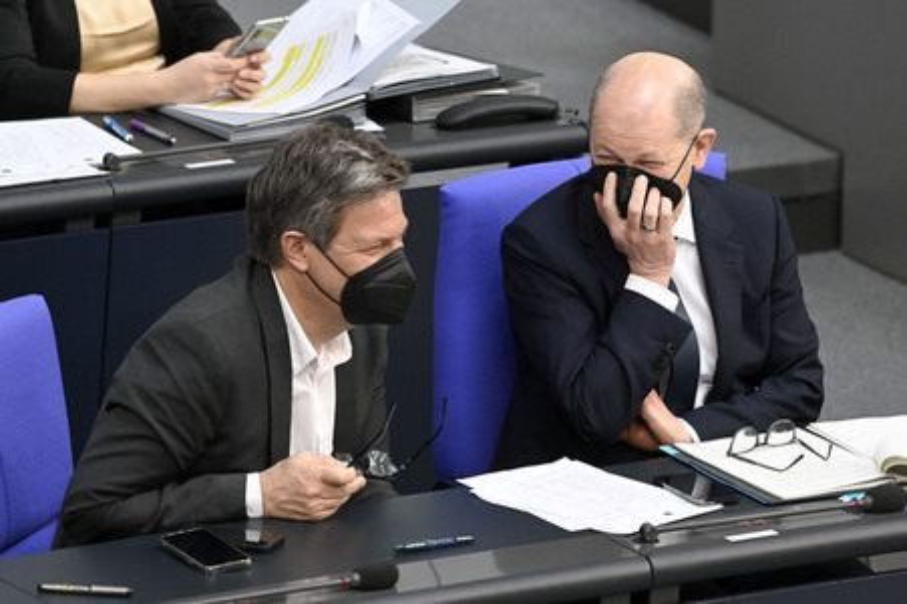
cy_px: 302
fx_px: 8056
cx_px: 454
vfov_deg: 4.3
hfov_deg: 6.4
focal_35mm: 320
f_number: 5.6
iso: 8000
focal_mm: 320
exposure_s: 1/320
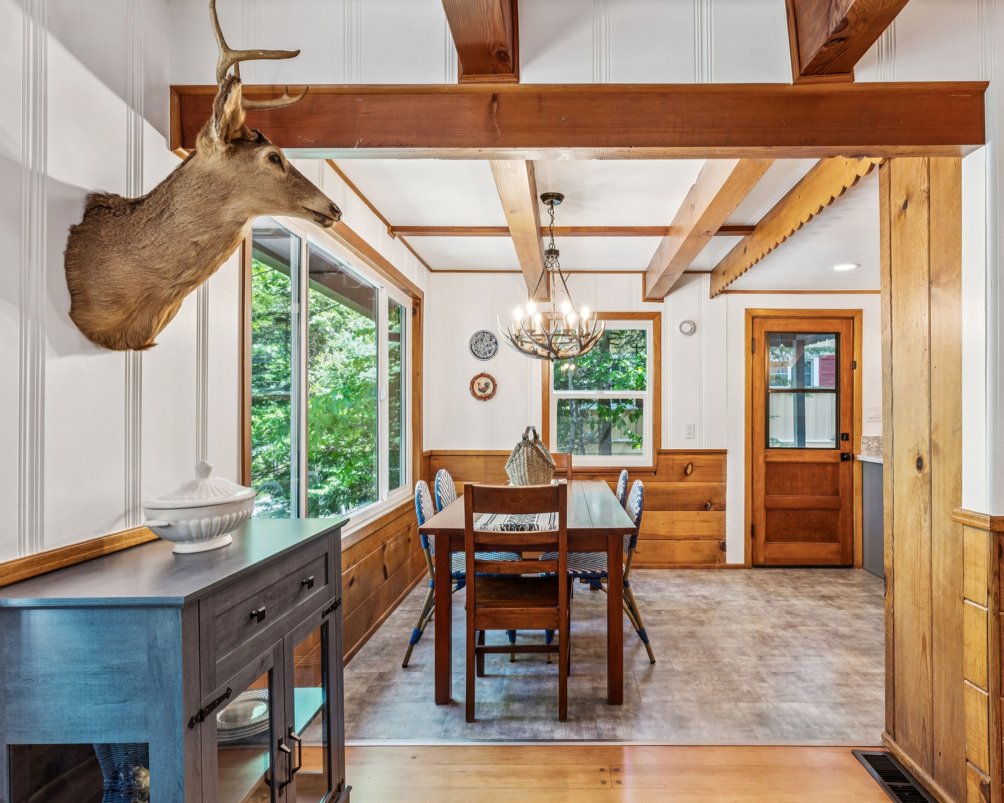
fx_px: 589
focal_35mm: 20
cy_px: 405
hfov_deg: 80.5
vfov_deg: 68.5
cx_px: 564
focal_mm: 16.7
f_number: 13
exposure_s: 1
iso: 100
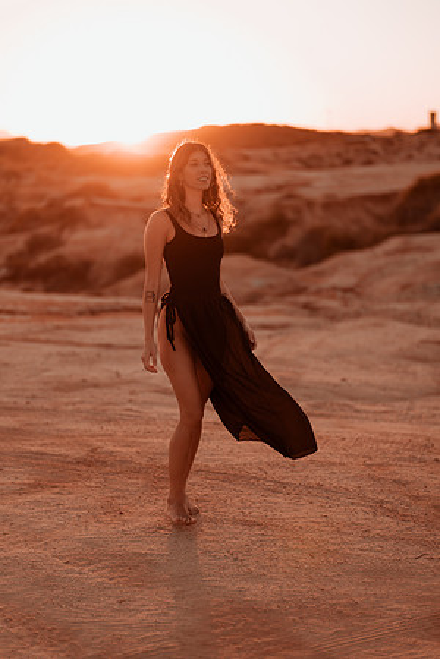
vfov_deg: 34.5
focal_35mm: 58
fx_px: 1063
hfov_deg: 23.4
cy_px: 330
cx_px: 220
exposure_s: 1/1600
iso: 100
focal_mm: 58
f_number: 1.4
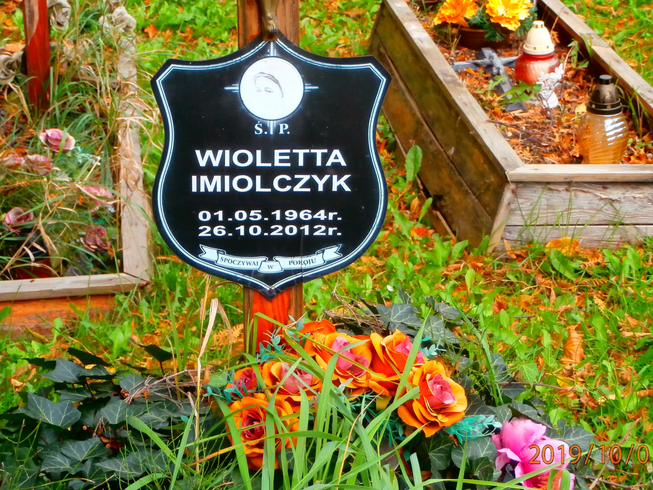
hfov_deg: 21.8
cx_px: 280
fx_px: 1698
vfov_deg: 16.4
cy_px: 198
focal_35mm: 90
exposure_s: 1/100
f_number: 4.7
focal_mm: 12.1
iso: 125
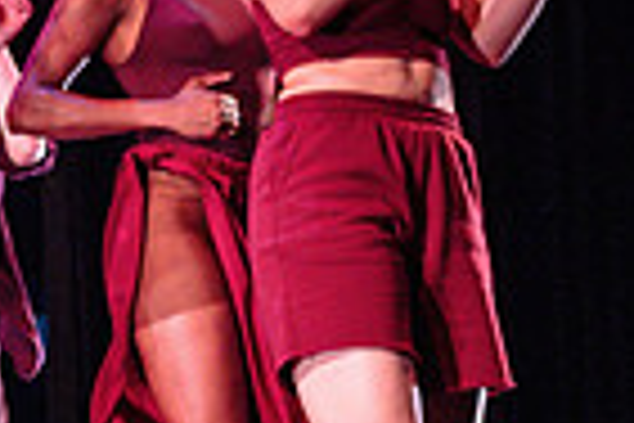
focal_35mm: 163
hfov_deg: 12.3
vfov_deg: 8.4
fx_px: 2870
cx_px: -160
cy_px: 432
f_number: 2.8
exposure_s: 1/200
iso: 2000
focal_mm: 34
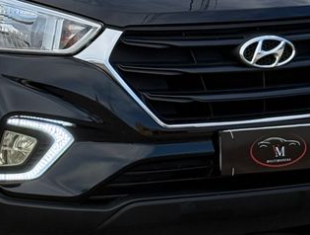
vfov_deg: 10.2
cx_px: 52
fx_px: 1302
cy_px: 24
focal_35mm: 145
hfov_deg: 13.5
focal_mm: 6.76
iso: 100
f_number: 1.78
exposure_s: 1/596
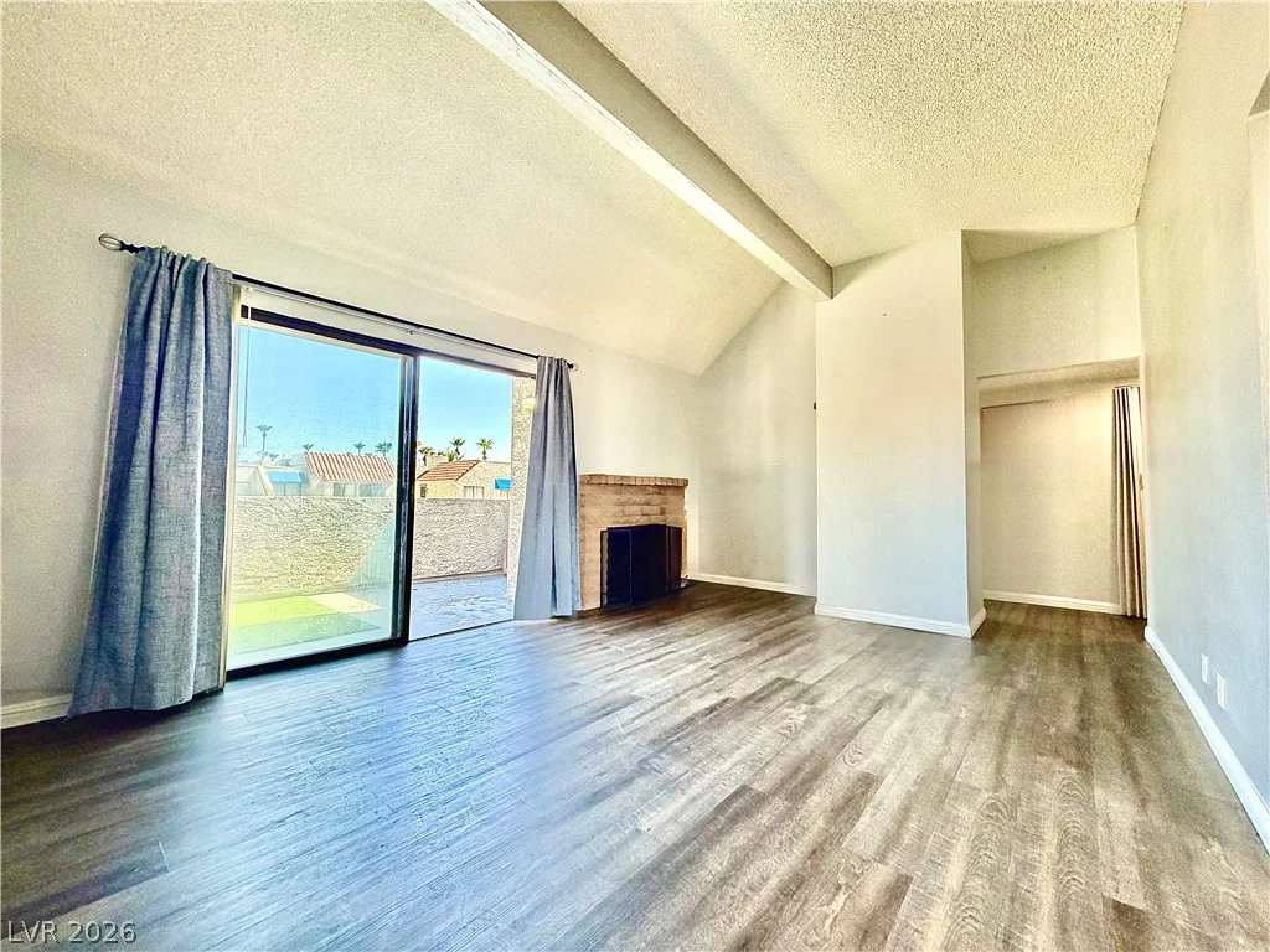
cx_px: 635
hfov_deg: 102.1
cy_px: 476
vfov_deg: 85.7
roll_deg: +0.5
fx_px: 514
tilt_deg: +2.4
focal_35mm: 14
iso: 160
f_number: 2.2
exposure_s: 1/121
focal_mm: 2.22
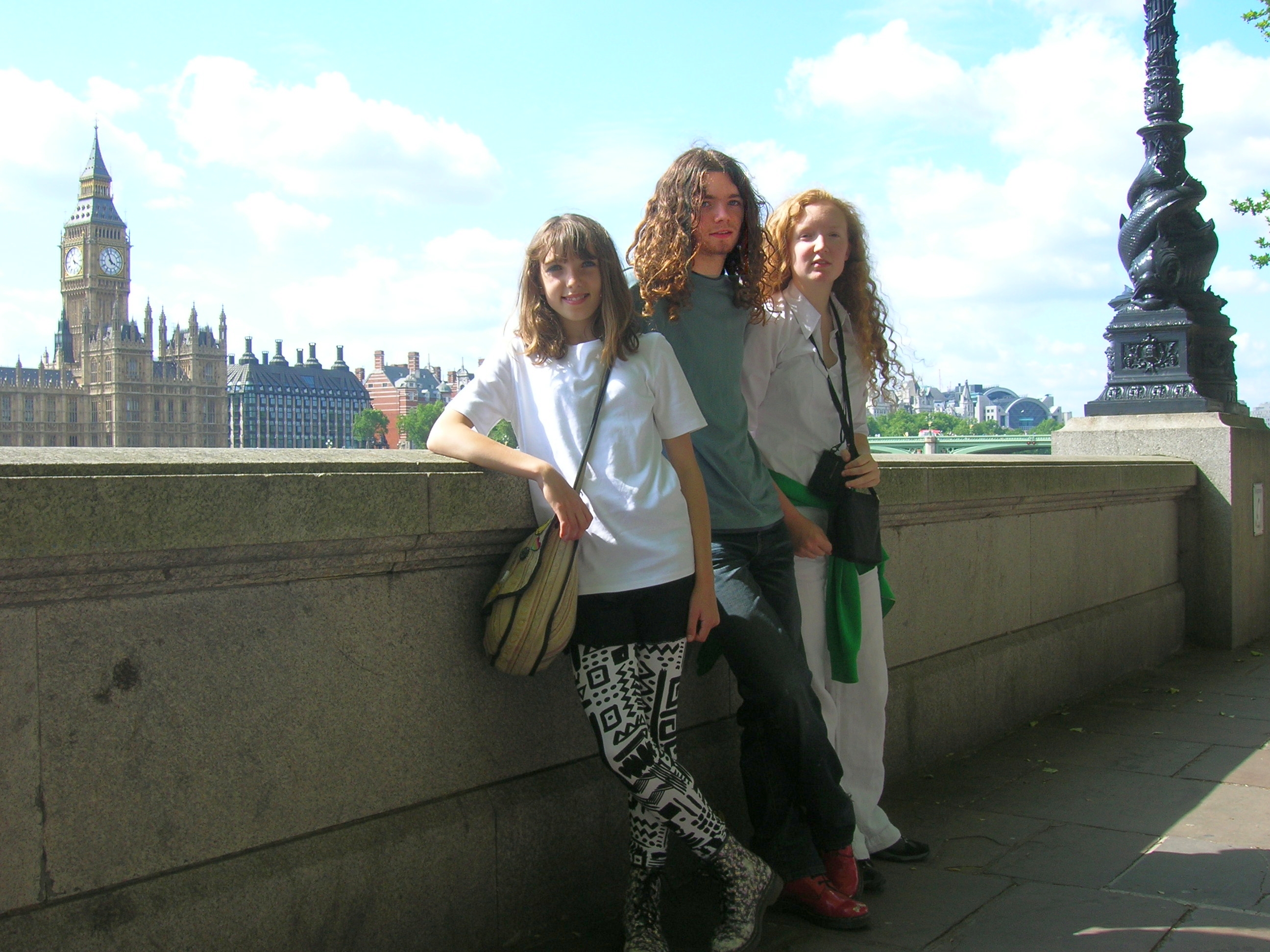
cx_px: 635
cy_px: 476
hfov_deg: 49.0
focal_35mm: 38
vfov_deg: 37.7
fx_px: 1394
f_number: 5
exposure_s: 1/171
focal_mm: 6.4
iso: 50
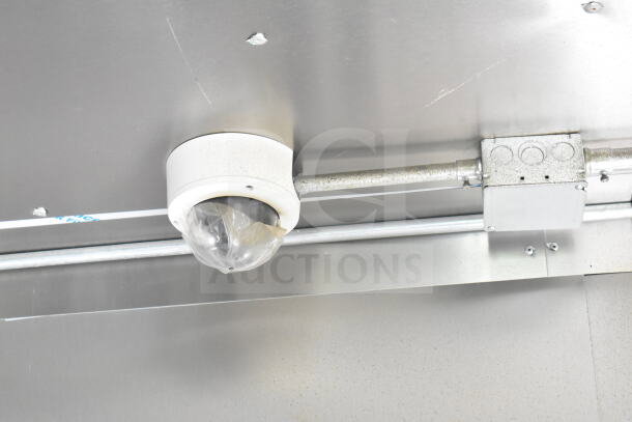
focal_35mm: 72
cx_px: 316
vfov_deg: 18.9
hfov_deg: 28.1
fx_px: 1264
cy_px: 211
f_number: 5.3
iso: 4000
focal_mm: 48
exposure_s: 1/80
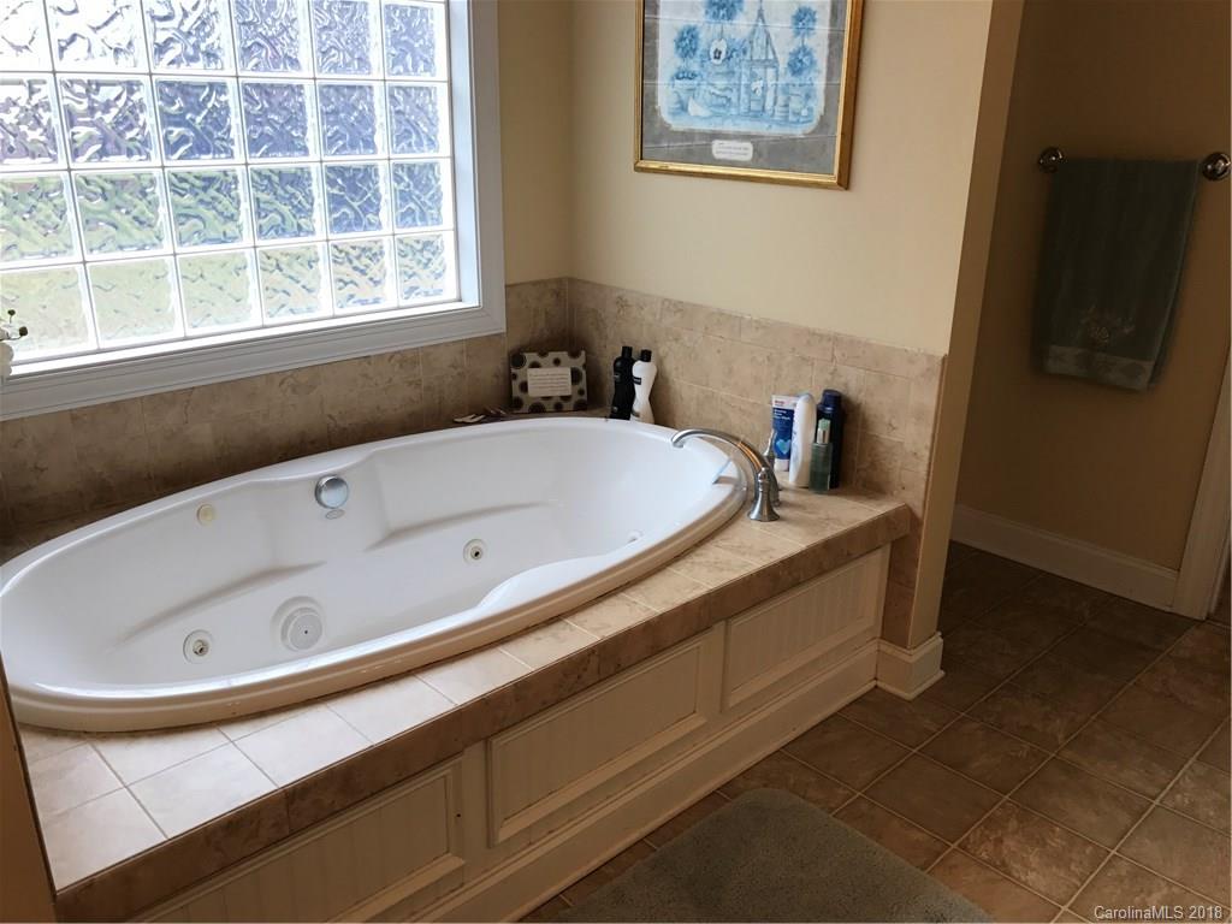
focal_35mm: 28
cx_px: 616
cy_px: 462
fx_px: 997
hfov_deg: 63.4
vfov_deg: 49.7
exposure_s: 1/40
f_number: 1.8
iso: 25
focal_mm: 3.99
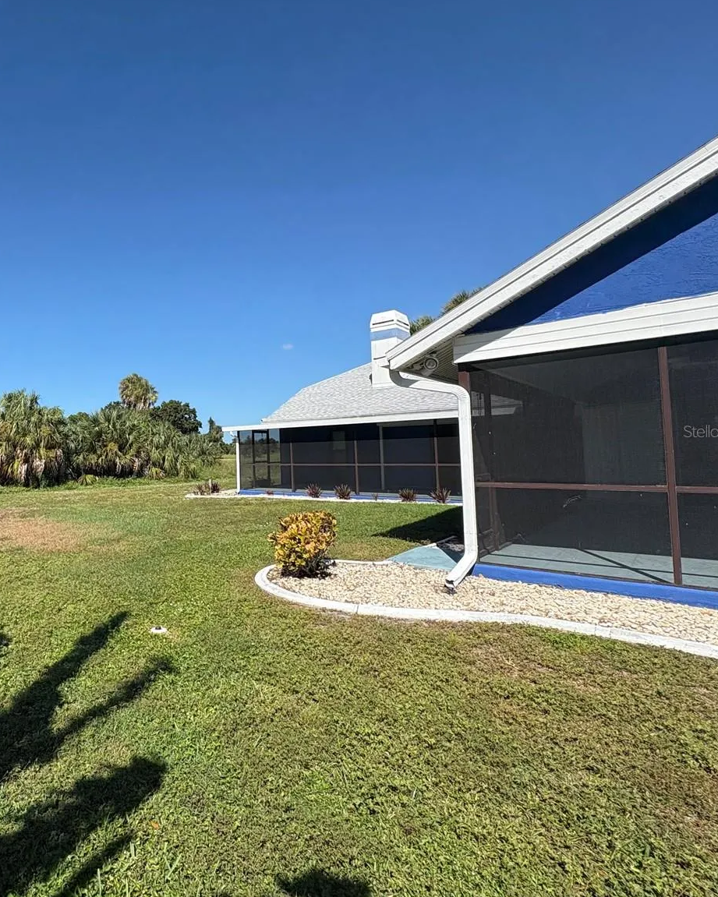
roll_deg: +1.6
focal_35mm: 19
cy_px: 431
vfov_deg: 83.2
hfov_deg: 64.0
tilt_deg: +2.6
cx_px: 133
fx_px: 505
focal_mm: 2.22
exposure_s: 1/2273
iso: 50
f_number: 2.2
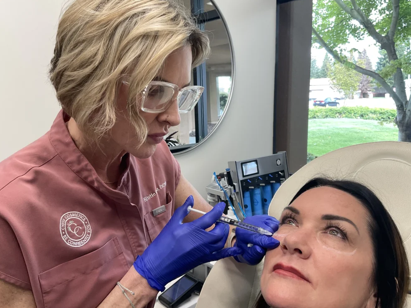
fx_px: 356
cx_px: 204
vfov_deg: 46.8
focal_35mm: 30
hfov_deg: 60.0
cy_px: 154
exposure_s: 1/90
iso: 64
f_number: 1.8
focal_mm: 3
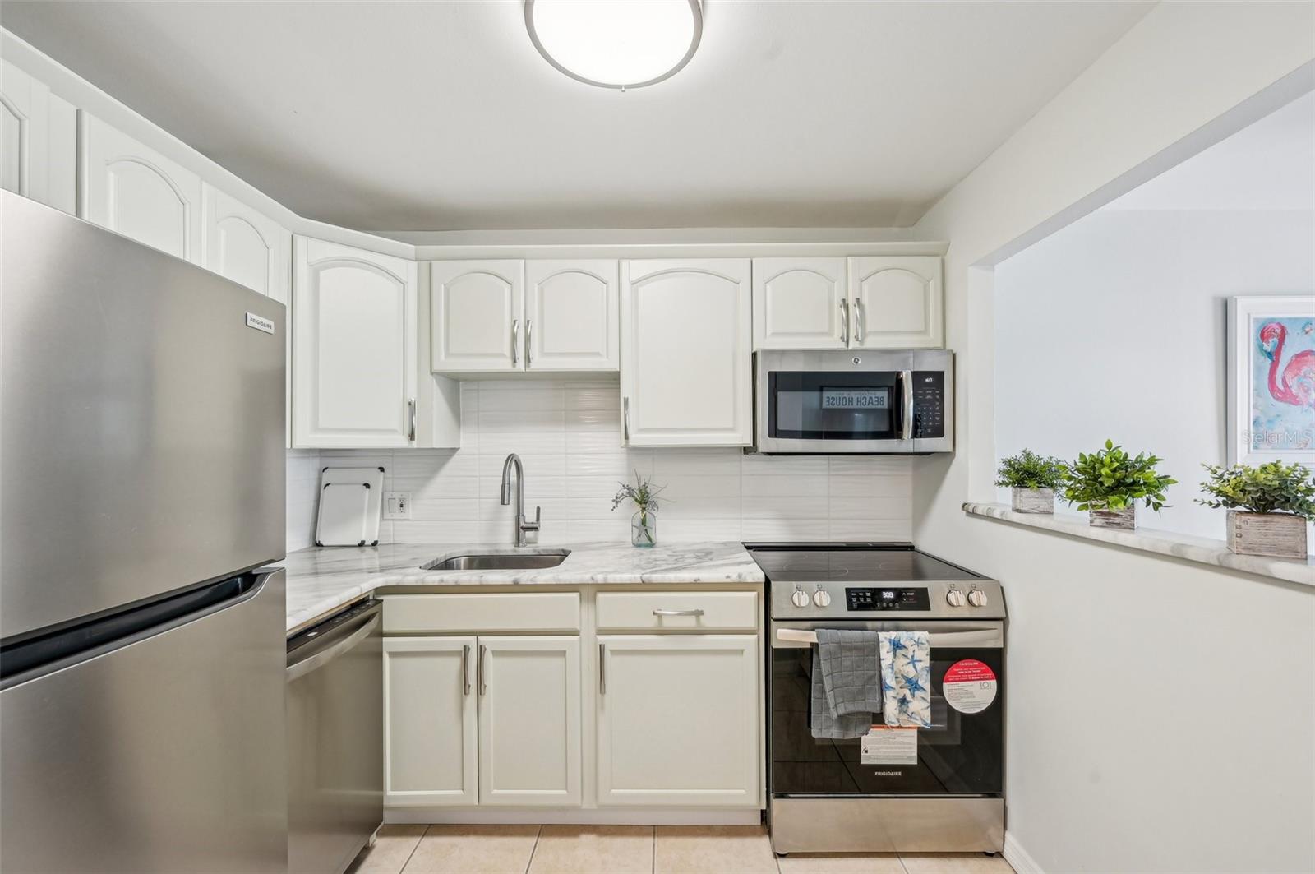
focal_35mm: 14
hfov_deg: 104.3
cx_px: 658
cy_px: 437
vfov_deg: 81.1
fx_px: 511
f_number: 8
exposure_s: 1/15
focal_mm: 14
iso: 400
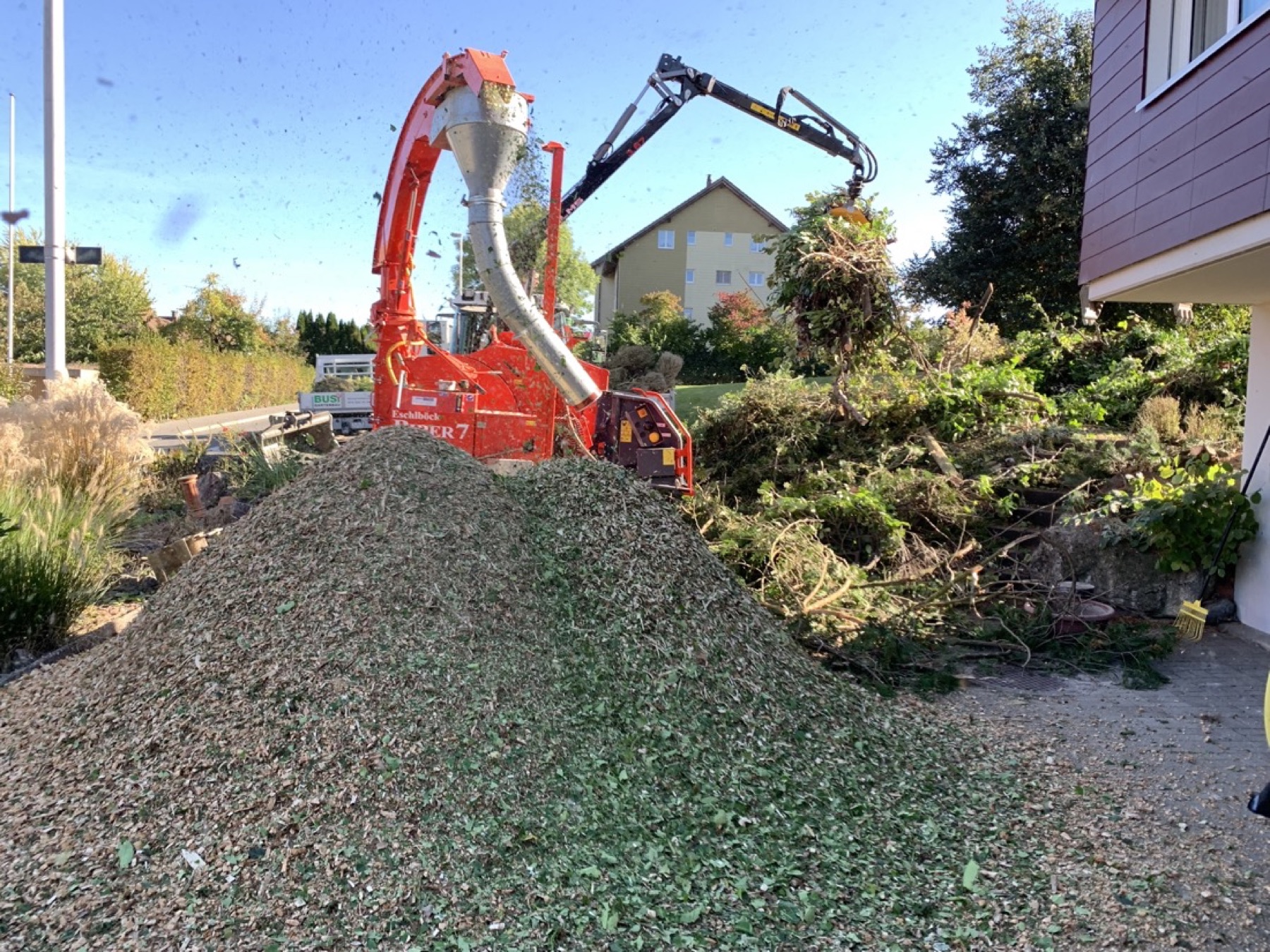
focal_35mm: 26
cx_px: 635
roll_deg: -2.6
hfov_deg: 67.3
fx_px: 954
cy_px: 476
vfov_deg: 53.1
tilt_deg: -3.0
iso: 25
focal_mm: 4.25
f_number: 1.8
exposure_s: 1/145
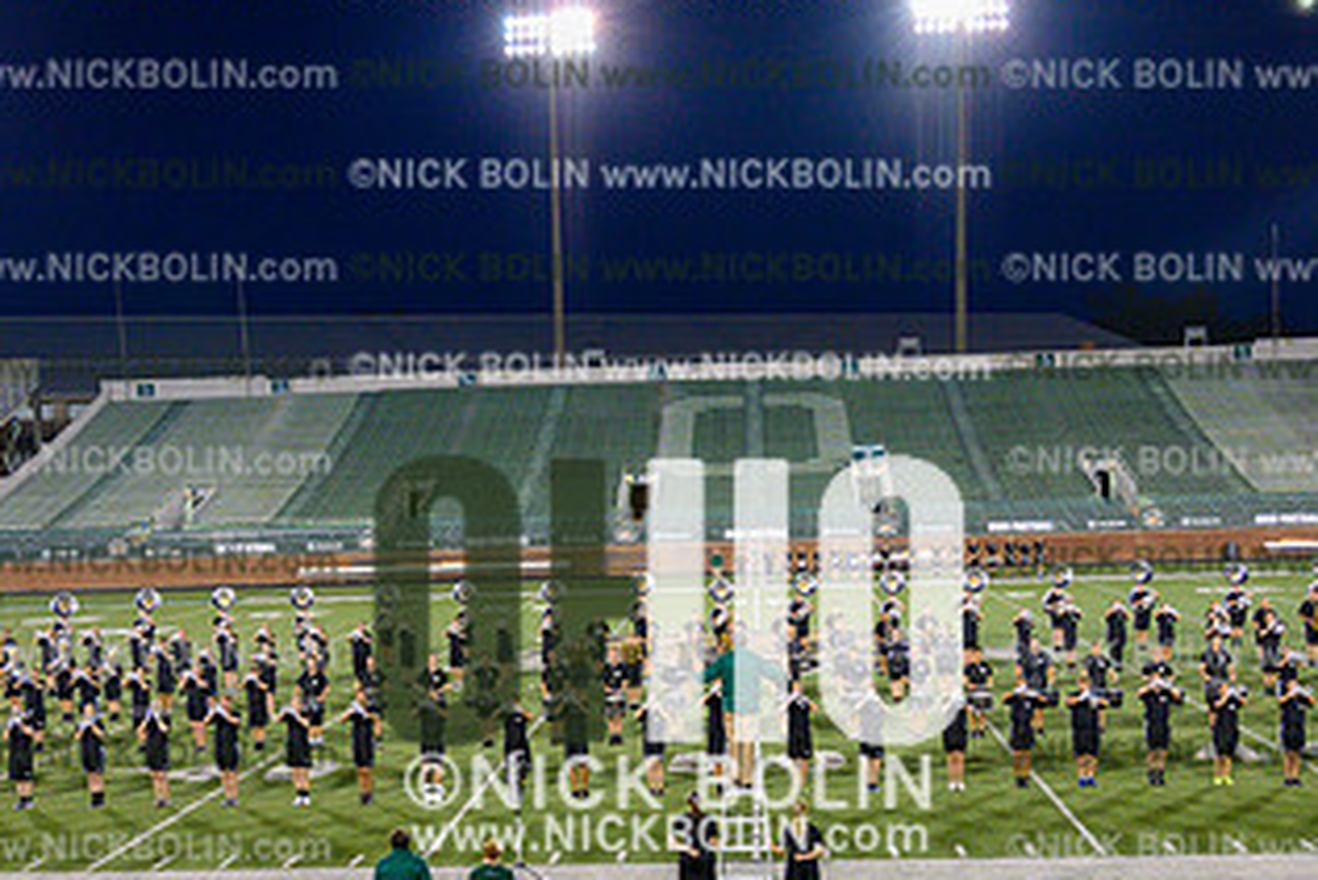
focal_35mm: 44
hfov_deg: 44.5
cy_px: 655
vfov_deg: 30.1
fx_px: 1612
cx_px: 667
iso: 4000
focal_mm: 24
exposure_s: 1/1000
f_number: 4
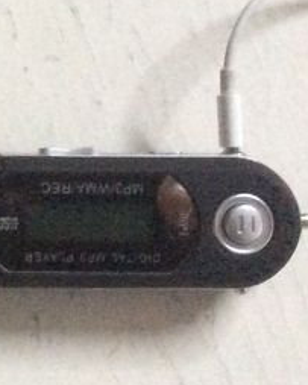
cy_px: 39
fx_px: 1402
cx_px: -326
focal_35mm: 123
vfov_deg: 15.5
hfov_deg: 11.2
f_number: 2.4
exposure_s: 1/17
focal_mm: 3.3
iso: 320
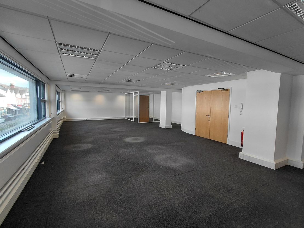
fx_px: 141
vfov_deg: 78.1
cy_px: 114
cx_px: 152
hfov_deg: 94.5
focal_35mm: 16
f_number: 2.2
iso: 64
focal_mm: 1.64
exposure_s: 1/100
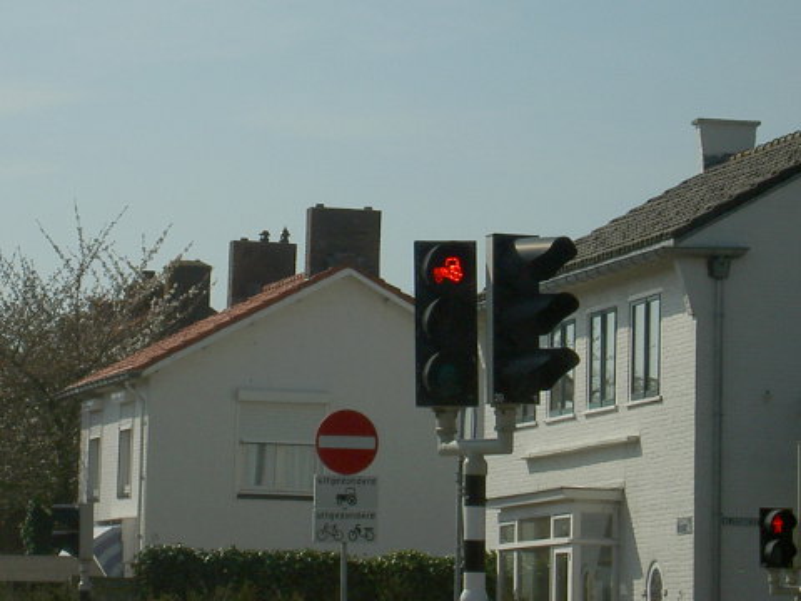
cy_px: 300
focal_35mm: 102
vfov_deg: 14.5
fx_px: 2360
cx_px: 400
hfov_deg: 19.3
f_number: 8.3
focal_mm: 16.8
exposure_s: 1/250
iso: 50
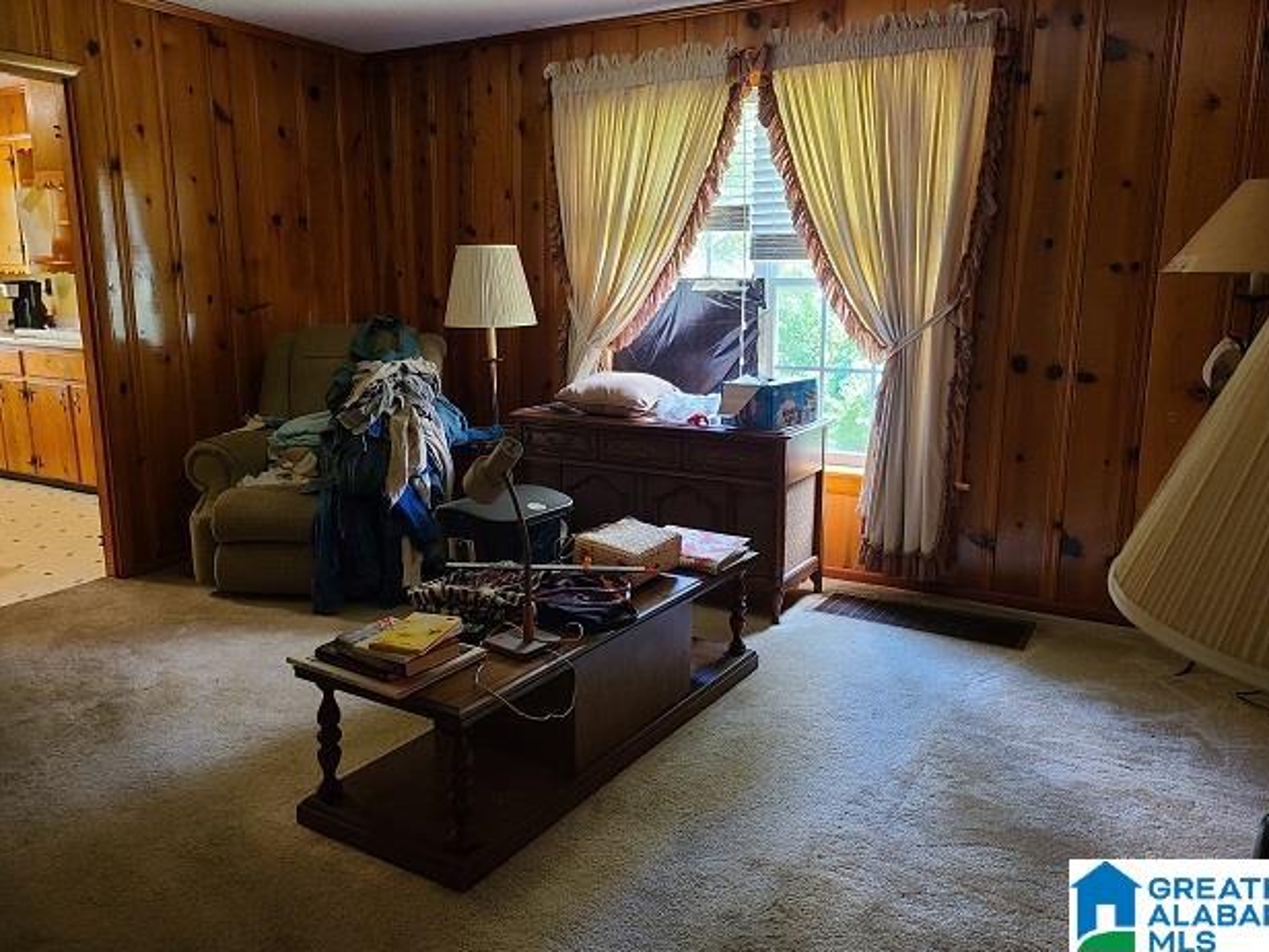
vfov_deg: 51.3
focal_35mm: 27
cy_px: 460
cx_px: 657
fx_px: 990
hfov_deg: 65.3
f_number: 1.8
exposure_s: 1/60
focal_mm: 5.4
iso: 200
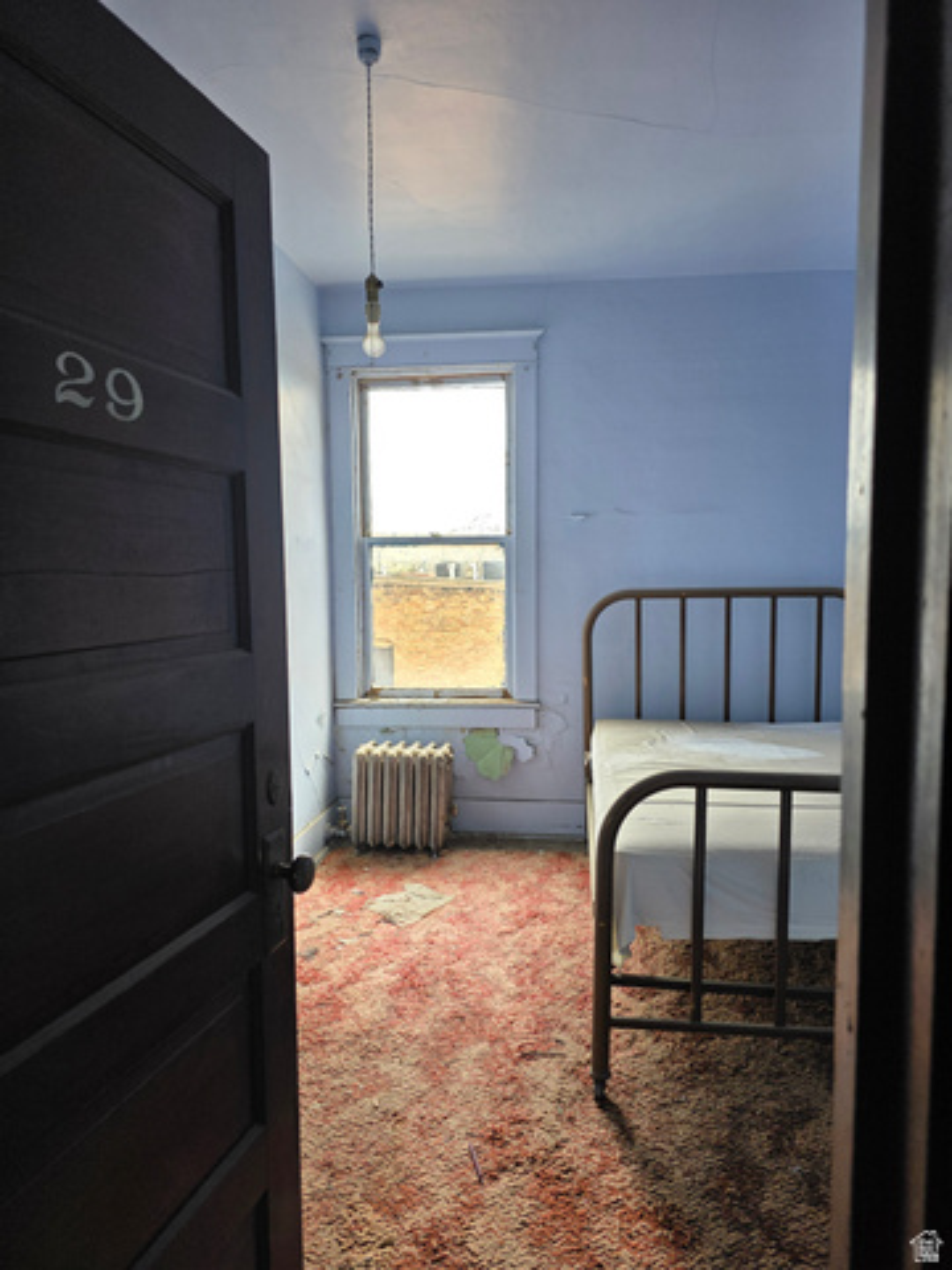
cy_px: 635
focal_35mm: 23
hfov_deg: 58.9
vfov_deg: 73.9
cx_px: 476
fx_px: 843
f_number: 1.7
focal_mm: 6.3
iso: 50
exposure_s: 1/180
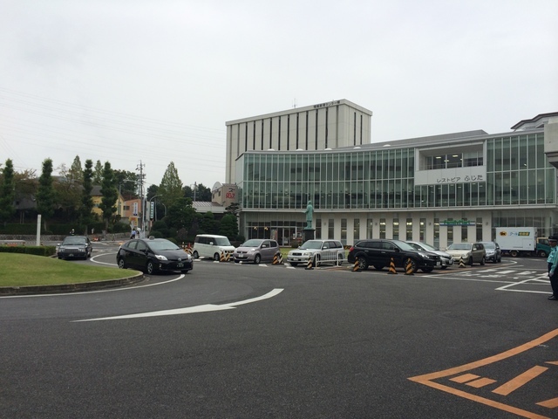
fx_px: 484
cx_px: 279
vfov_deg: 46.8
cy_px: 210
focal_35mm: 30
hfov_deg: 60.0
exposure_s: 1/1282
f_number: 2.2
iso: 32
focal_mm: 4.12
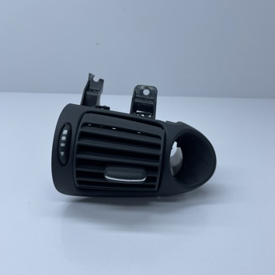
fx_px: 270
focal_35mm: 30
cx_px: 137
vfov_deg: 53.8
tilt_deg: -27.4
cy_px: 158
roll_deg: +2.0
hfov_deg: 54.0
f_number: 1.6
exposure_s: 1/1339
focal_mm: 5.1
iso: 32
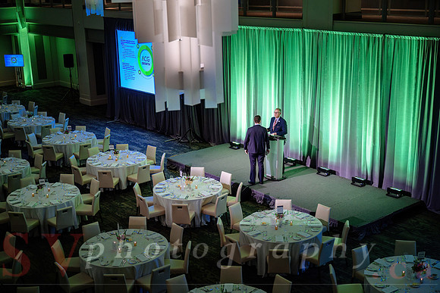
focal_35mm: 48
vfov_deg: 28.1
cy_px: 146
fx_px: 587
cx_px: 220
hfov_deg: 41.1
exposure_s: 1/100
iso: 800
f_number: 2.8
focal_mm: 48
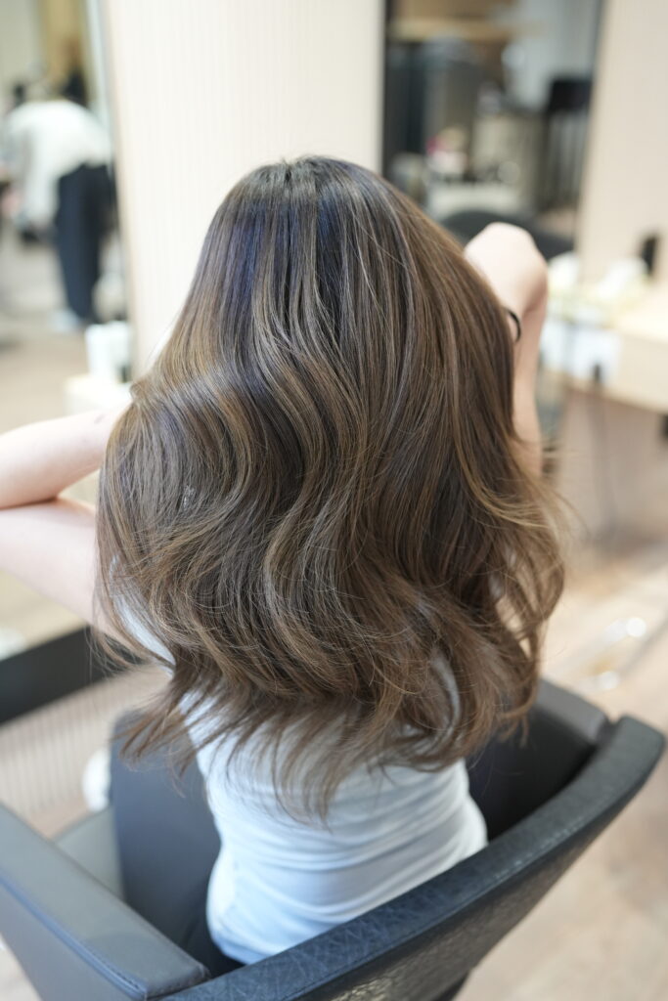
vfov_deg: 54.4
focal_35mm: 35
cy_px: 500
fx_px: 974
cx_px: 334
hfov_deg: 37.9
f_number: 2
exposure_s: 1/250
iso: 1600
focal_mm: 35
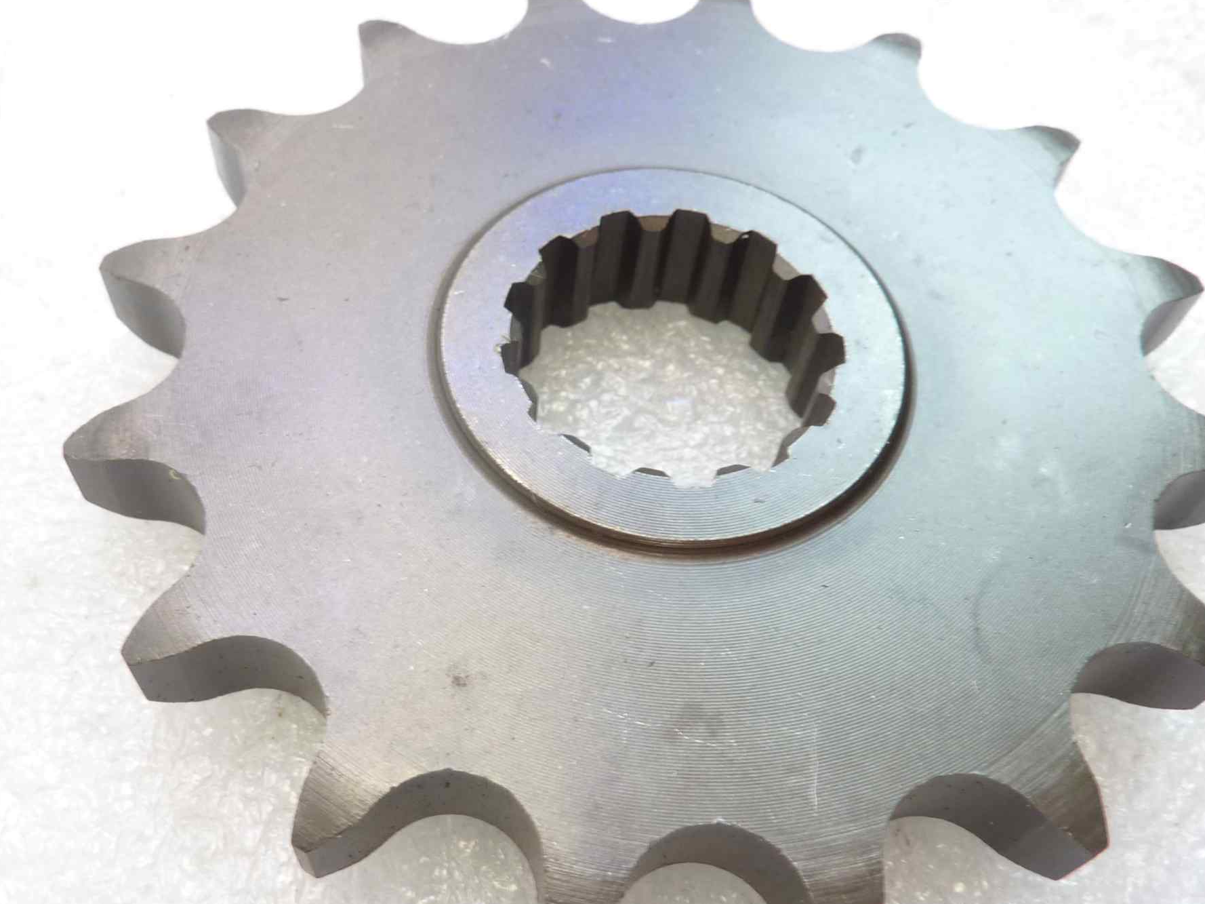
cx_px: 510
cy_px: 523
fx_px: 1253
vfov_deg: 39.5
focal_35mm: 36
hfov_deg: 51.2
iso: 80
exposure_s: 1/10
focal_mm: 4.1
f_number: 3.3
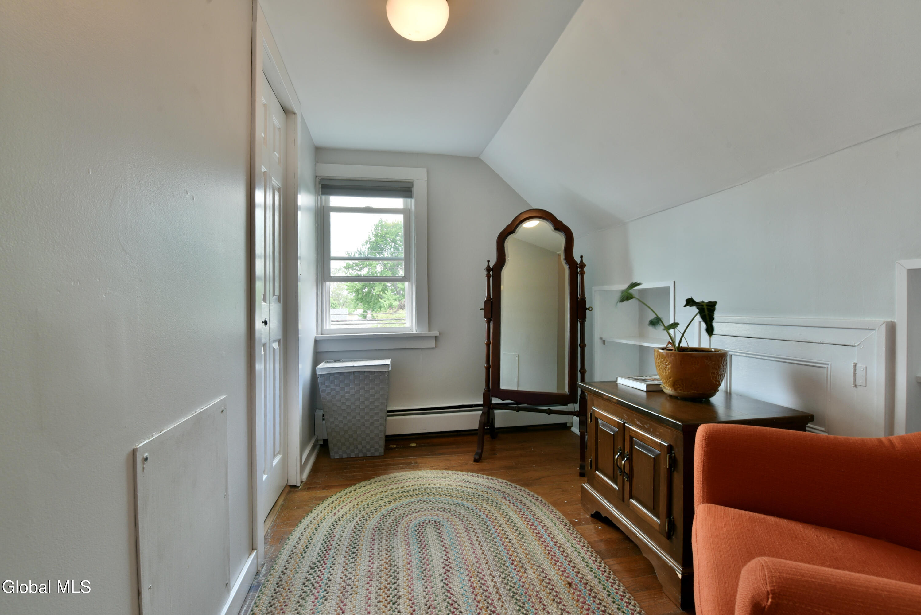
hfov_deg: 104.2
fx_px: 358
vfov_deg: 81.3
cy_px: 308
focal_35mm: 14
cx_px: 460
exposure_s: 1/20
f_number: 11
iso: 800
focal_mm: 14
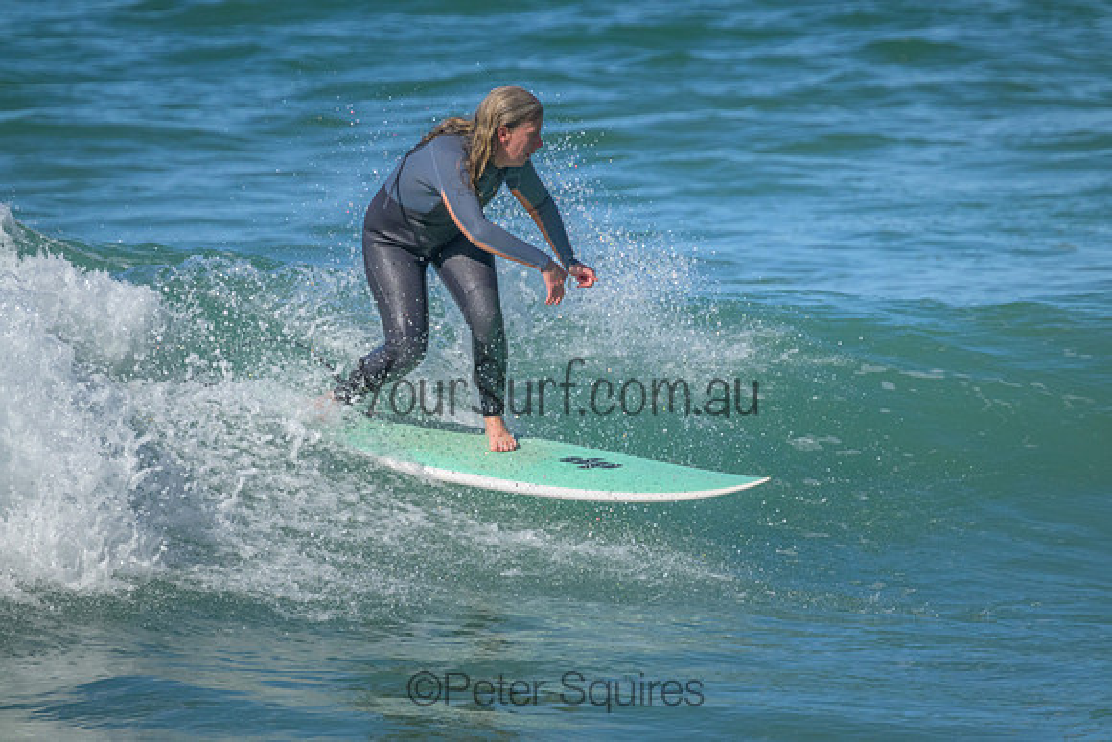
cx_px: 556
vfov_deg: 1.7
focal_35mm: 800
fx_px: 24716
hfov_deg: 2.6
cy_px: 371
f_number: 11
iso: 3200
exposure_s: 1/2000
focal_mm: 800
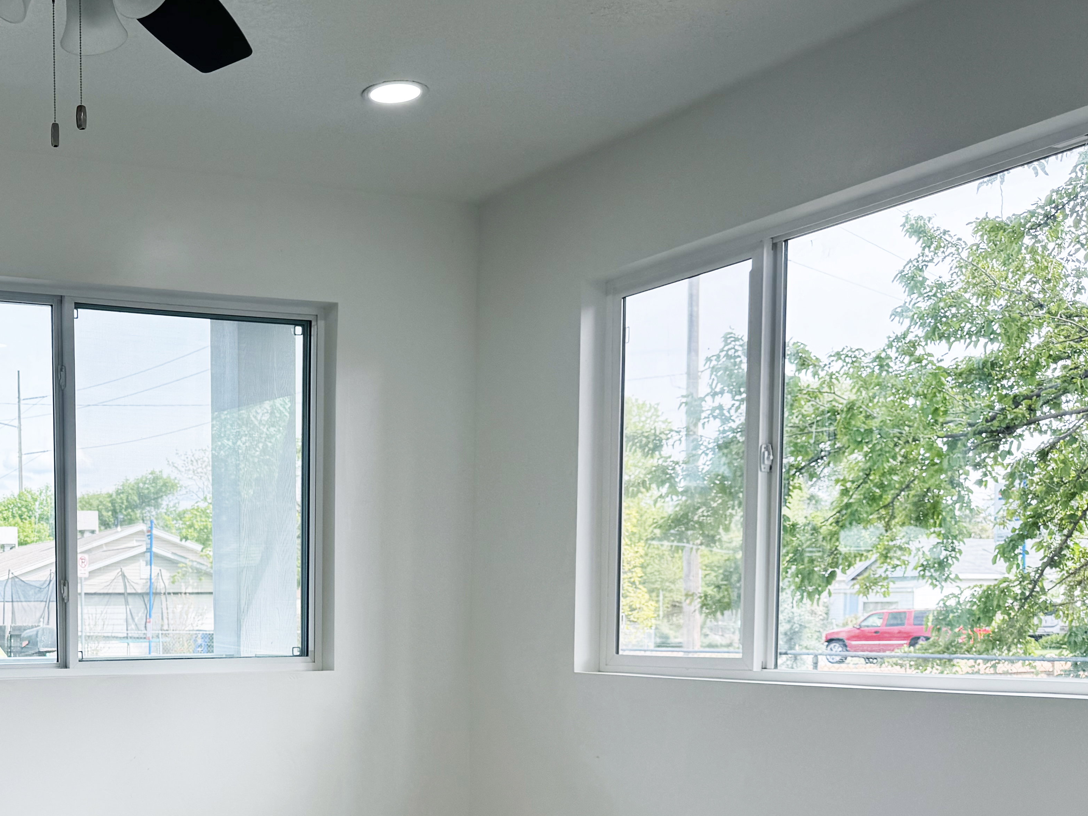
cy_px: 719
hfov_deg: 40.2
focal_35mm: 44
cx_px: 136
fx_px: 1383
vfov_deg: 31.5
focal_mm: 6.76
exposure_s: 1/615
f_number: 1.78
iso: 80
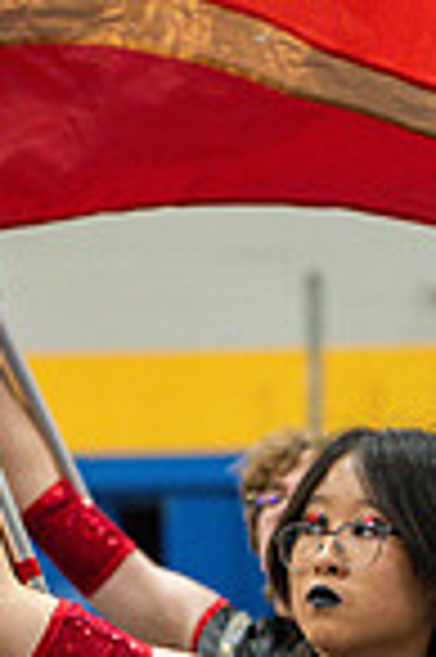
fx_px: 6755
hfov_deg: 3.7
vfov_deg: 5.5
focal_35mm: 371
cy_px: 904
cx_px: 342
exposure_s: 1/500
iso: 6400
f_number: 4
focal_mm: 120
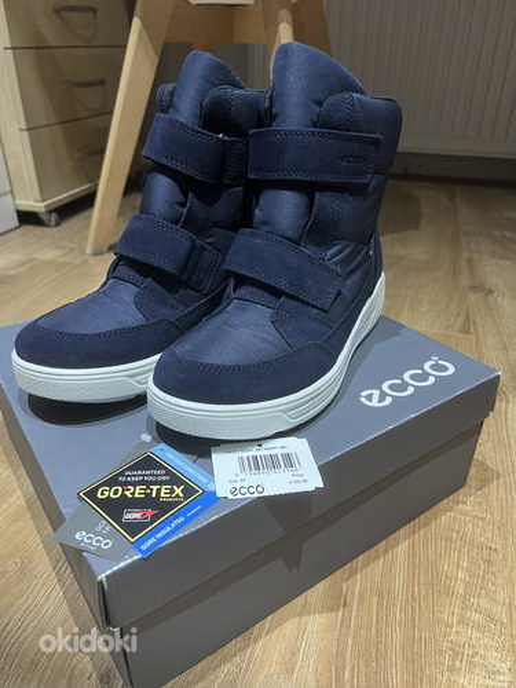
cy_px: 344
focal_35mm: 26
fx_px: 517
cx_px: 258
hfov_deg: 53.1
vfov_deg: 67.3
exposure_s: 1/60
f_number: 1.5
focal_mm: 5.7
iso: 400
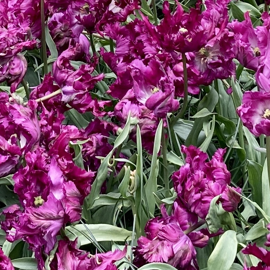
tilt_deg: -14.8
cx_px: 22
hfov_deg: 13.5
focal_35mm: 128
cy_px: -86
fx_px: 1130
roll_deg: +3.3
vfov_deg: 13.1
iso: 20
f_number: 1.8
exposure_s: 1/249
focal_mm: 3.99
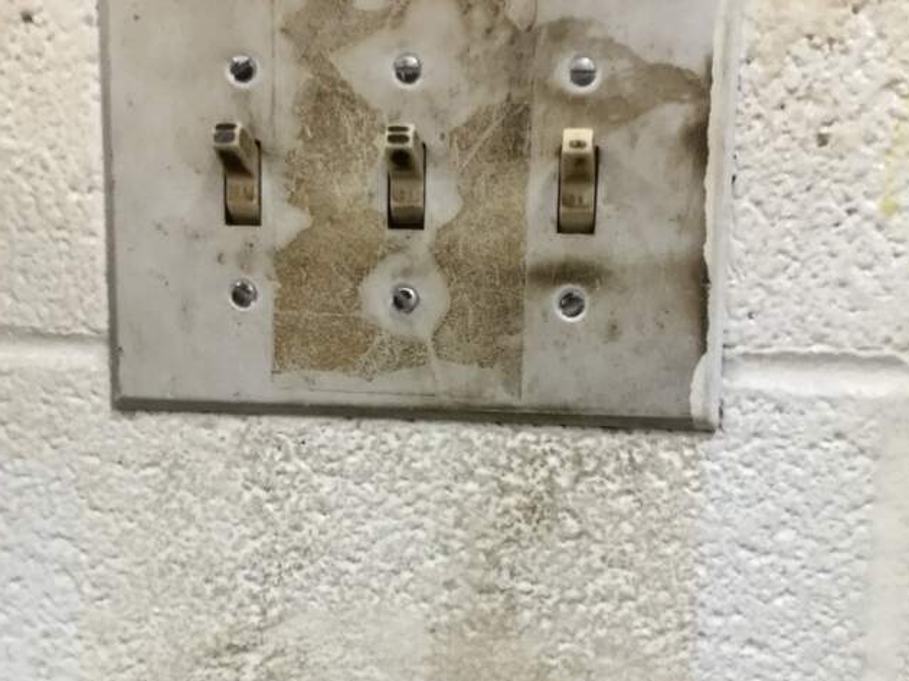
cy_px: 544
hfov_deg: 32.7
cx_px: 458
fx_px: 1549
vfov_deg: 24.4
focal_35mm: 59
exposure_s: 1/30
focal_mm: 3.3
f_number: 2.4
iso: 50
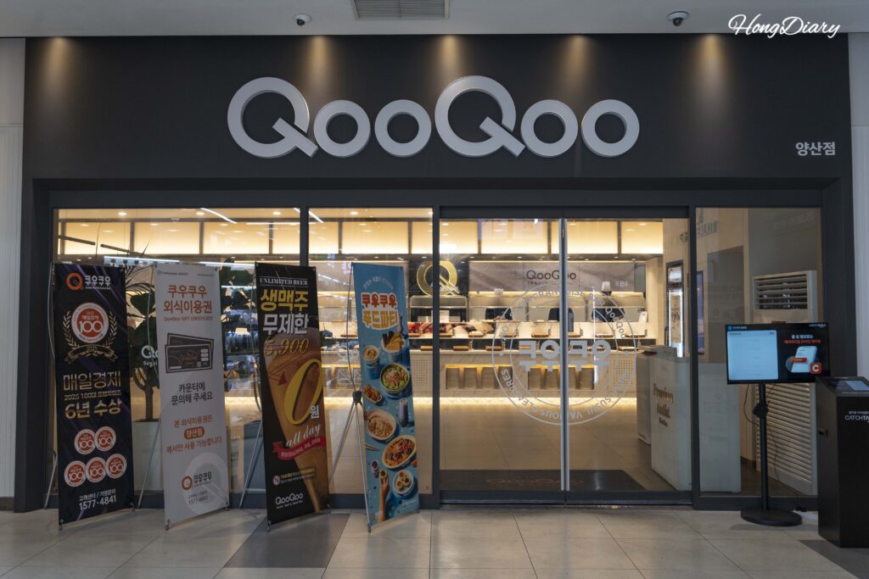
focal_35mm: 31
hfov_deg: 60.3
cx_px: 434
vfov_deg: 42.3
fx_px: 748
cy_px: 290
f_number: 4.5
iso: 800
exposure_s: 1/160
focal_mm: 31
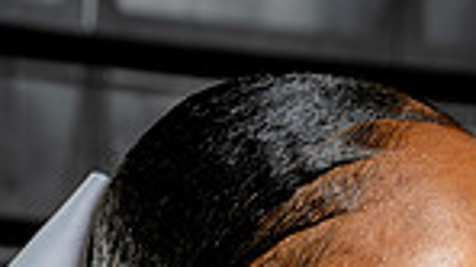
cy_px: 714
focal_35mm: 156
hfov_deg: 13.8
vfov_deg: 7.1
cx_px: 302
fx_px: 1968
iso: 200
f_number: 5.6
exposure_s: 1/250
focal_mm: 49
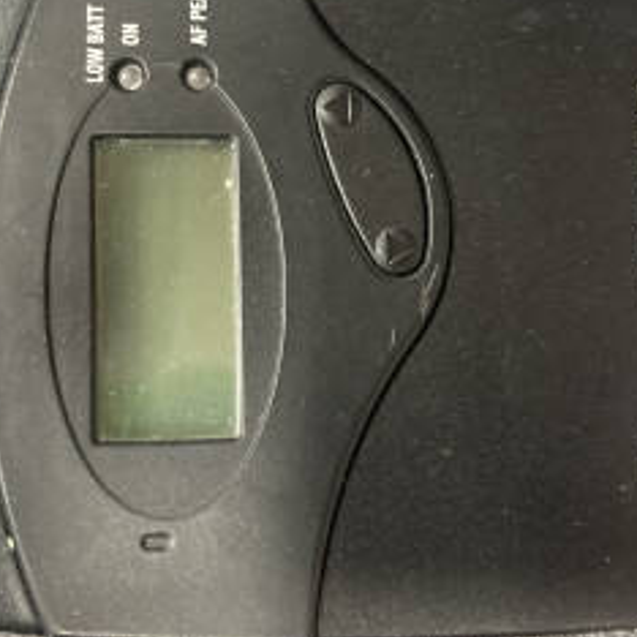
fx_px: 1145
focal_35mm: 55
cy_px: 294
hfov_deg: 31.1
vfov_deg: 31.1
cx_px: 338
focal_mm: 3.99
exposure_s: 1/30
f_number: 1.8
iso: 640
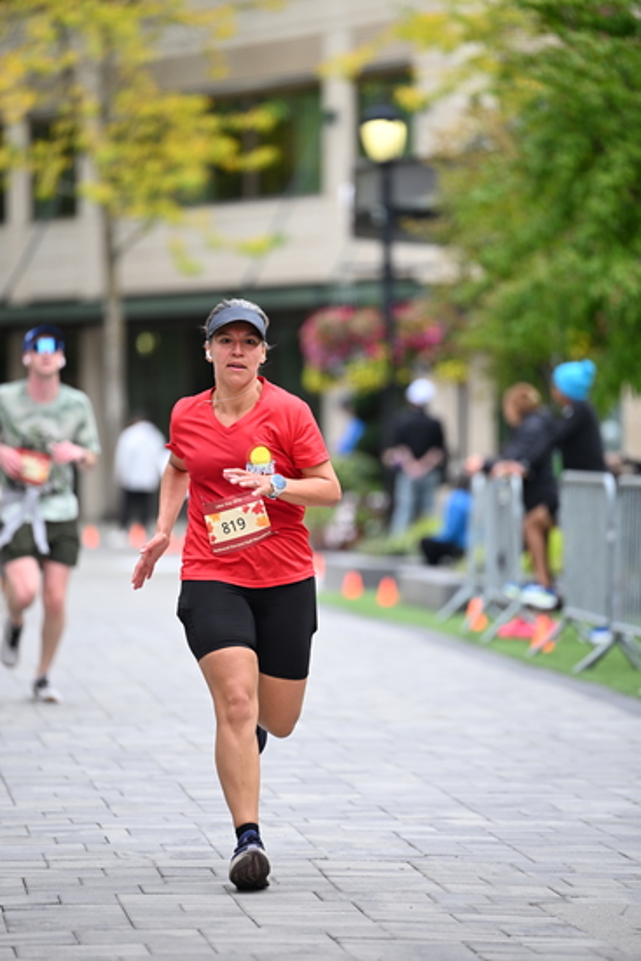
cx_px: 320
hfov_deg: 6.9
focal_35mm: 200
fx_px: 5338
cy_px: 480
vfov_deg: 10.3
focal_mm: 200
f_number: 2.8
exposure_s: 1/1600
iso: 640
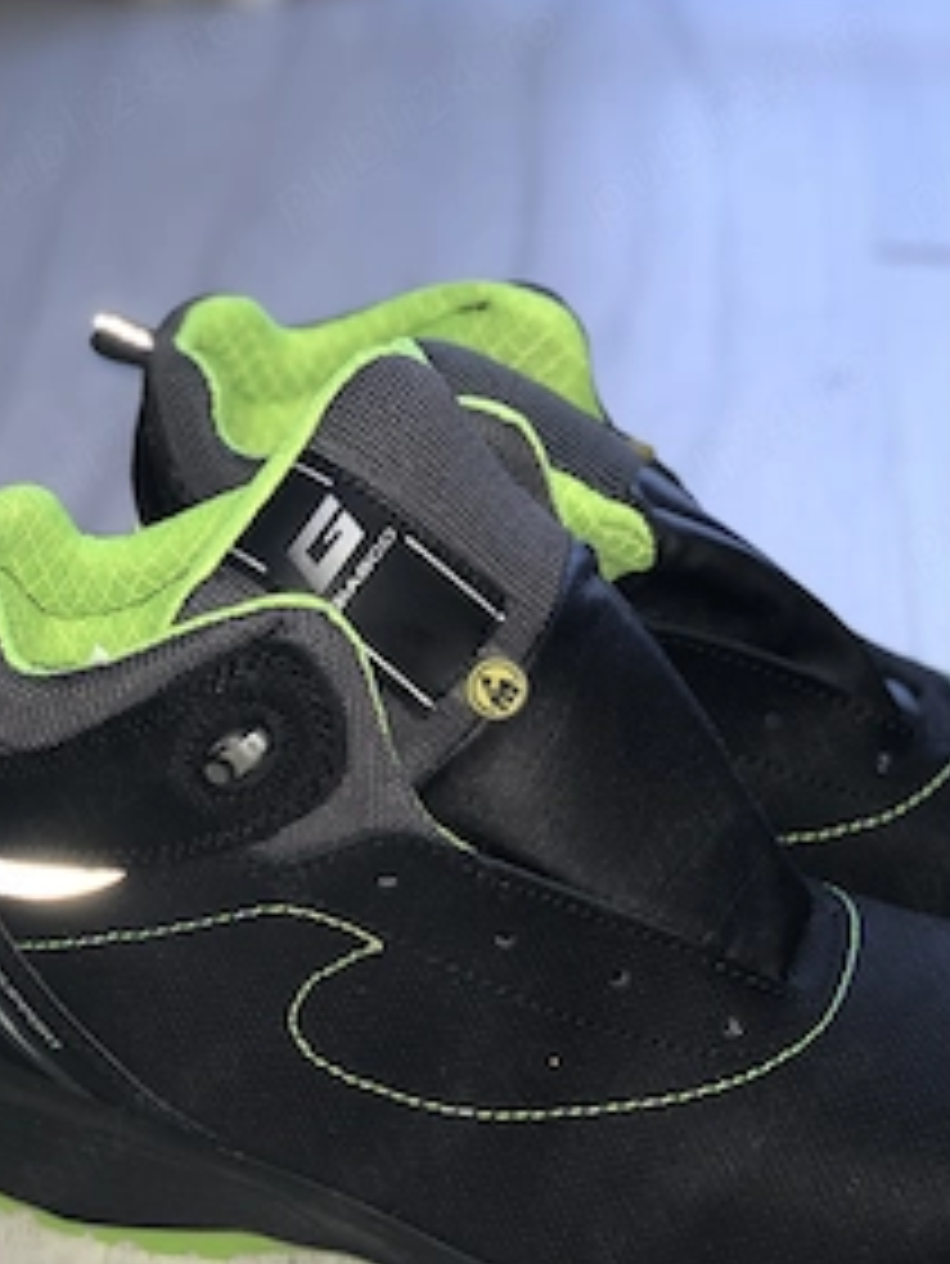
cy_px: 877
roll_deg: -2.0
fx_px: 2706
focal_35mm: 74
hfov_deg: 19.9
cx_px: 572
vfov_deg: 26.1
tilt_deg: -36.8
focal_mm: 6
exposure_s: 1/30
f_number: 2.4
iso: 25
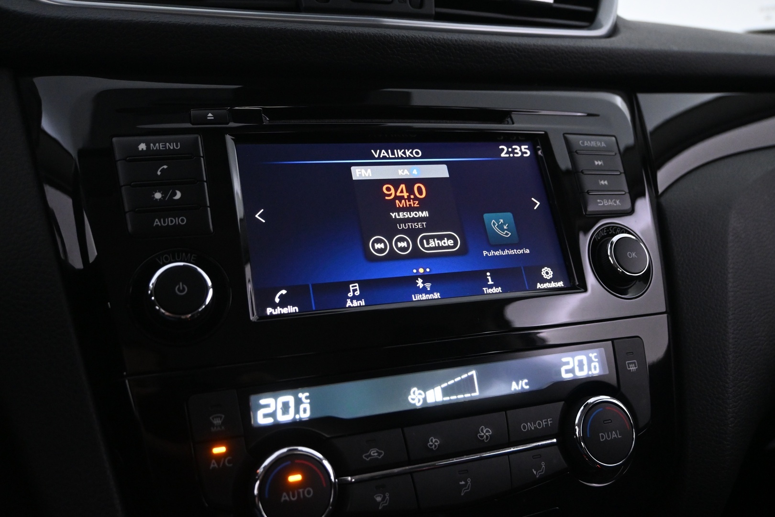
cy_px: 258
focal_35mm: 32
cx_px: 388
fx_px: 678
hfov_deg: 59.5
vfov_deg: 41.7
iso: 3200
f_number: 4
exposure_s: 1/50
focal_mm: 21
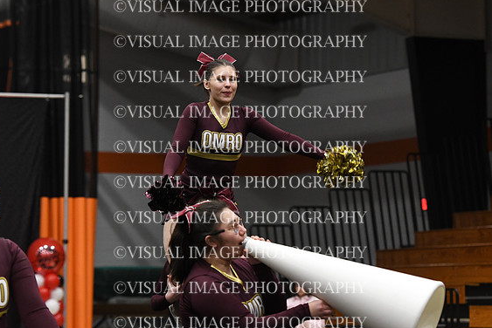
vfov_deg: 8.1
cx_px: 240
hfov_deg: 12.1
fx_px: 2324
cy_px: 164
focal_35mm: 170
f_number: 4
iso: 4000
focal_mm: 110
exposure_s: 1/400
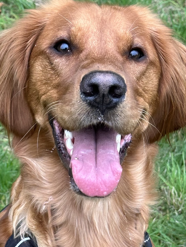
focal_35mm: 73
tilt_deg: -48.3
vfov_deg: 26.5
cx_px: 96
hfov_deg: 20.2
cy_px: 161
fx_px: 523
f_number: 1.78
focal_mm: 6.86
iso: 50
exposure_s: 1/121
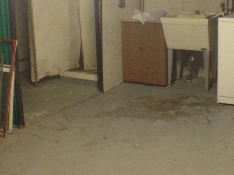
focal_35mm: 77
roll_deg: -0.1
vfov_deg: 19.0
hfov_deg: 25.0
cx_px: 176
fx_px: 521
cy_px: 36
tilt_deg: -7.7
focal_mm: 4.12
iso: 250
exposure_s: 1/20
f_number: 2.4
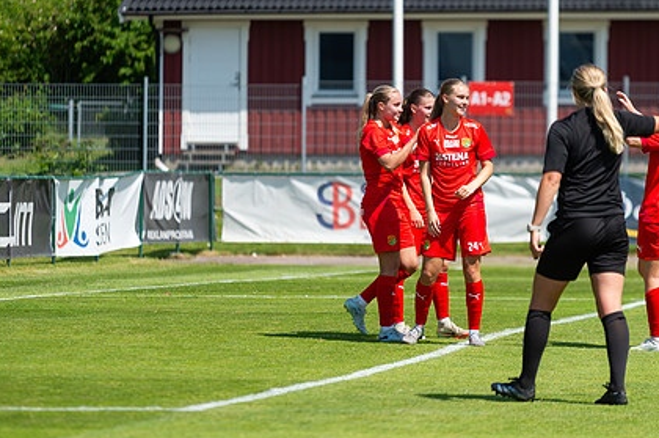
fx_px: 5211
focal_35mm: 285
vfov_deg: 4.8
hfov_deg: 7.2
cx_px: 416
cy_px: 159
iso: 160
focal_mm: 200
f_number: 3.2
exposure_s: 1/2500
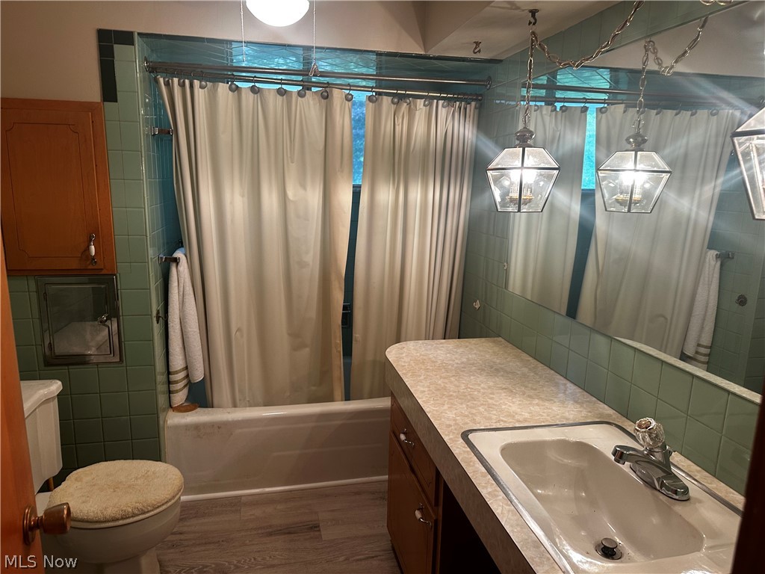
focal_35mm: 24
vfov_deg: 56.8
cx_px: 382
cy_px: 287
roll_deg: -0.9
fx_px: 530
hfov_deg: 71.6
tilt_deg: -11.1
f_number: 1.78
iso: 160
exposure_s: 1/60
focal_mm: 6.86
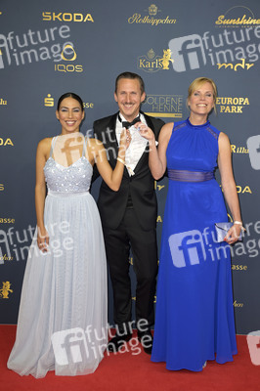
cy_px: 196
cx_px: 130
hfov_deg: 29.8
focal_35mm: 45
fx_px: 488
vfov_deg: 43.6
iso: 640
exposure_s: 1/250
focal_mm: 45
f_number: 5.6
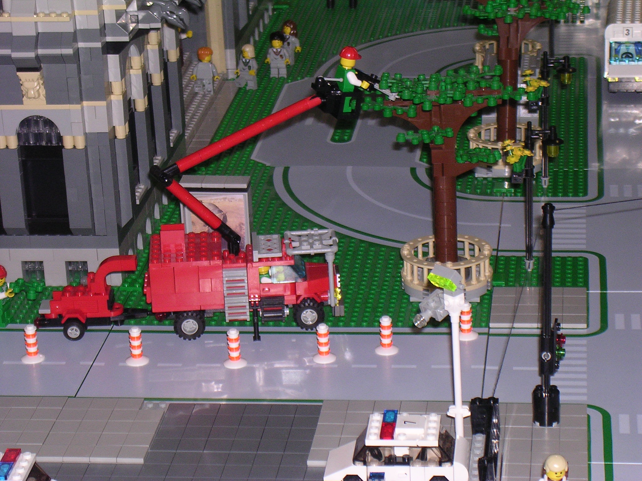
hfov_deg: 17.1
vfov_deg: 12.9
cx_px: 321
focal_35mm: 115
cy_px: 240
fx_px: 2133
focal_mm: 17.4
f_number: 4.9
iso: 238
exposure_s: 1/60.1
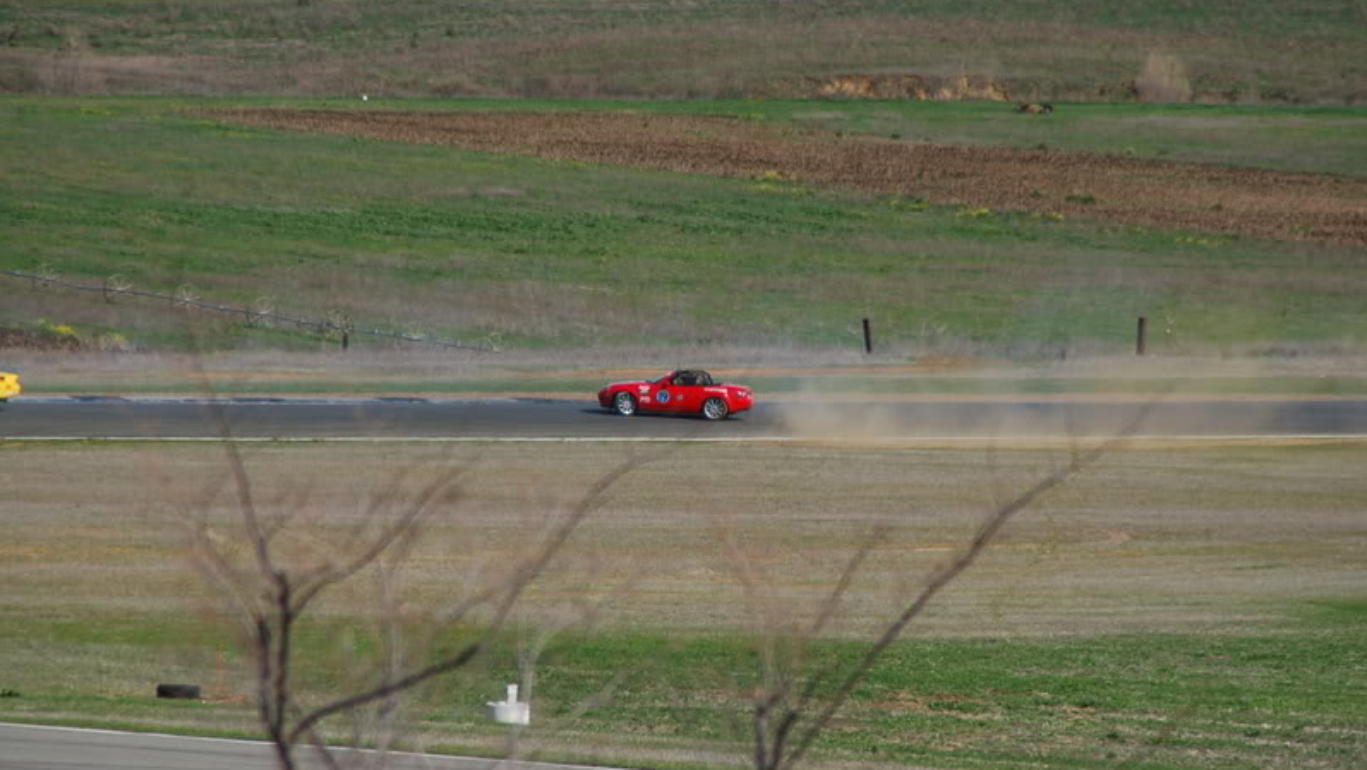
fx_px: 11422
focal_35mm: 315
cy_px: 394
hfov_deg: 6.8
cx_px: 683
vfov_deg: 3.9
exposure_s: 1/1600
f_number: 5.6
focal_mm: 200
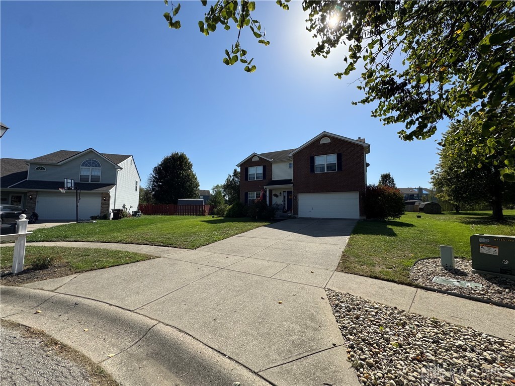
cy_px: 193
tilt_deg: +4.8
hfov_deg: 102.1
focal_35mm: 14
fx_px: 208
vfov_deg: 85.7
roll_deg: -0.2
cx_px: 258
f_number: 2.2
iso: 50
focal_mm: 2.22
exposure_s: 1/2584
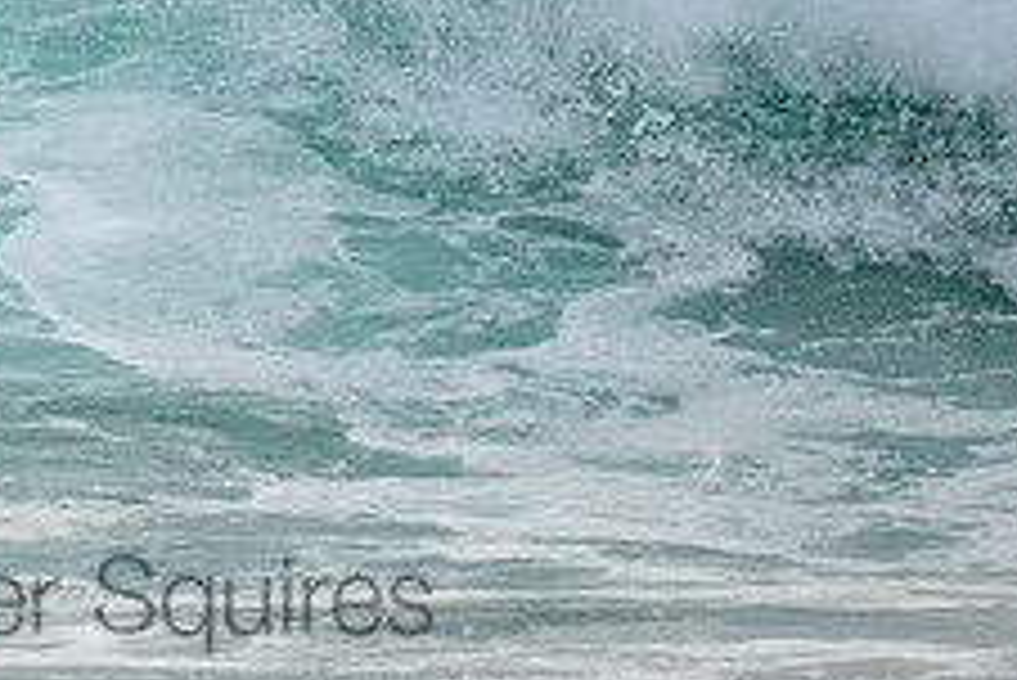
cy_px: -209
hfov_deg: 0.9
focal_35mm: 2188
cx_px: -1
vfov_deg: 0.6
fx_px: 61848
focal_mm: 800
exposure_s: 1/2000
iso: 1600
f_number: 11
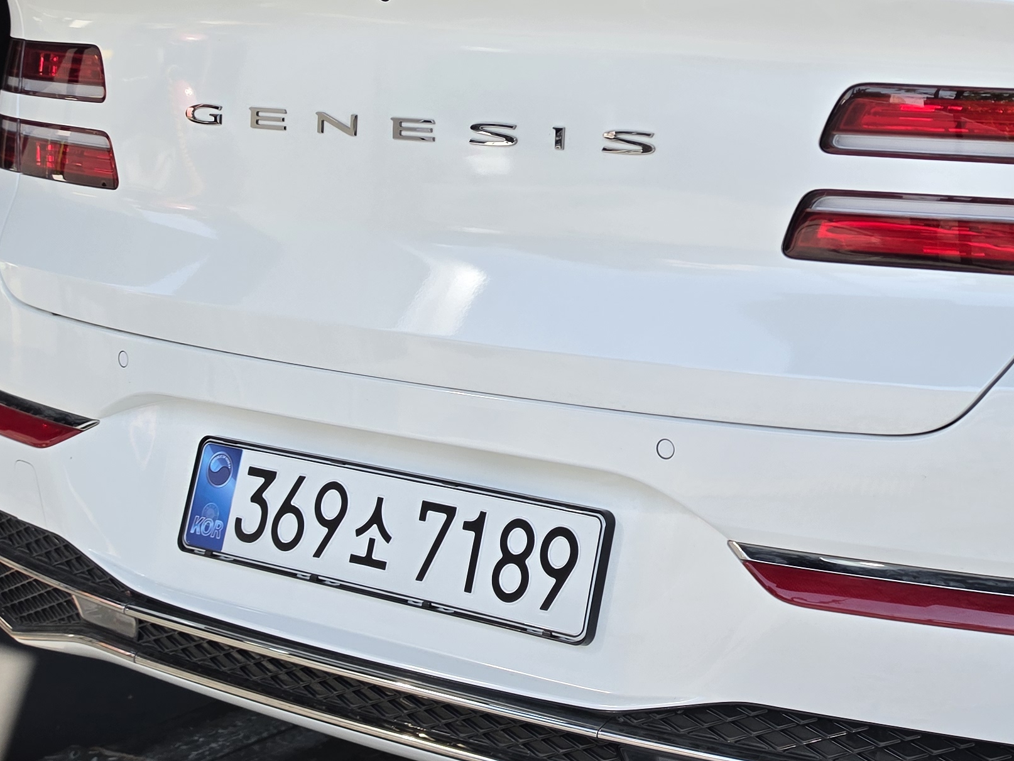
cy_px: 138
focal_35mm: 57
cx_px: 951
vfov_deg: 25.2
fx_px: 1670
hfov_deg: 31.8
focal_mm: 6.5
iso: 64
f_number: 1.4
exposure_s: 1/2614
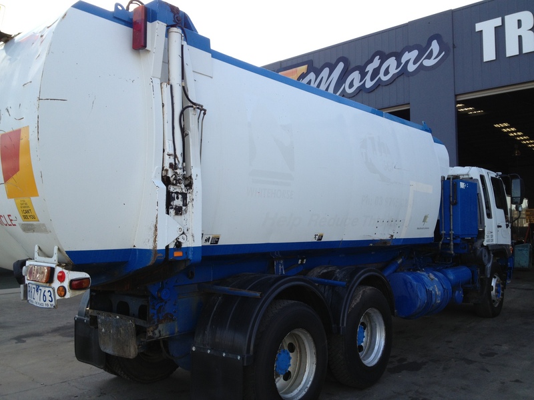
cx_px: 267
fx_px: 540
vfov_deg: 40.7
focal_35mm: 35
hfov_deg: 52.6
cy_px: 200
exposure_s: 1/370
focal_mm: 4.28
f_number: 2.4
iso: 50
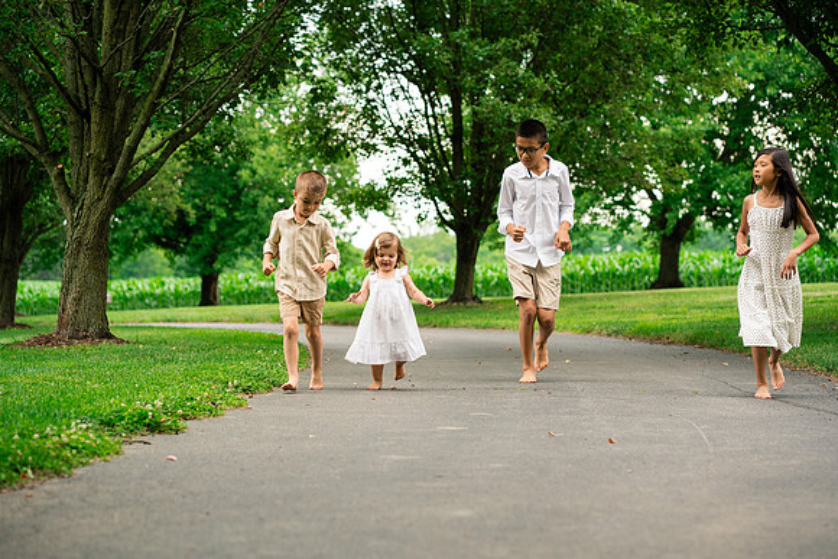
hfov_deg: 23.9
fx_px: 1979
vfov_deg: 16.1
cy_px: 280
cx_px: 419
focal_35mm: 85
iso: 500
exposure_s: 1/500
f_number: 3.5
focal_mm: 85
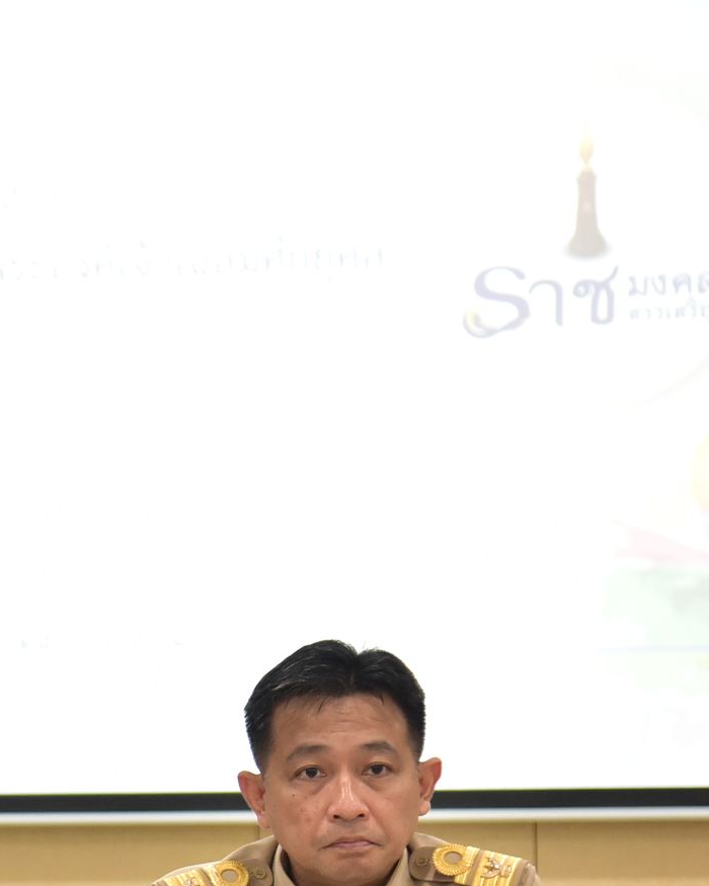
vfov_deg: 10.9
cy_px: 755
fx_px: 4643
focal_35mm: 177
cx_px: -391
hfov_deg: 8.5
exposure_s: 1/80
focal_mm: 66
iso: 2500
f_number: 4.5
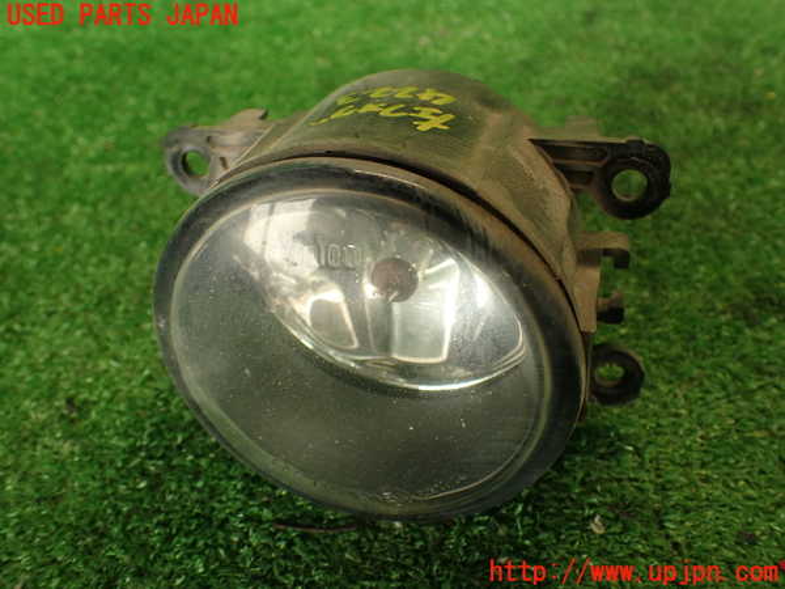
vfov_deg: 44.2
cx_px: 392
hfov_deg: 56.8
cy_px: 294
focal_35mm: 32
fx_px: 726
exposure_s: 1/50
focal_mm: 5.79
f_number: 2.4
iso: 200
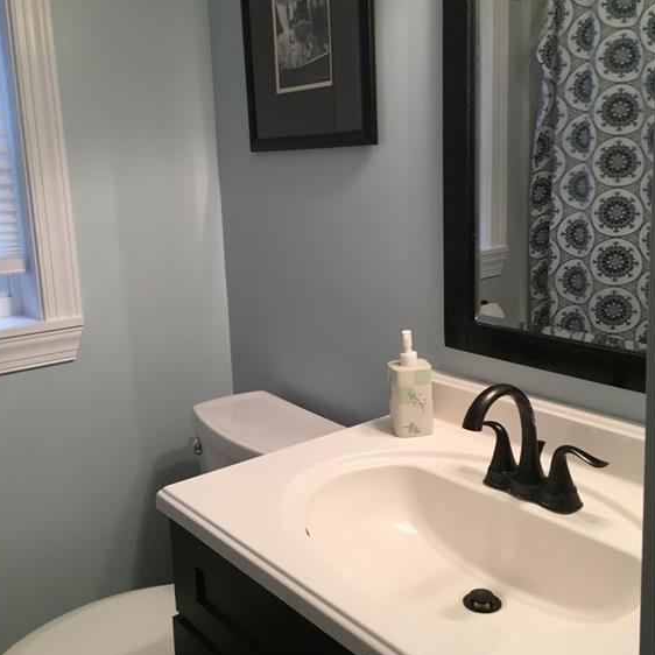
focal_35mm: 35
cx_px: 324
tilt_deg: -9.9
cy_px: 297
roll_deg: +2.7
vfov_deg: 47.2
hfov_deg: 47.2
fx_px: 749
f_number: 2.2
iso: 64
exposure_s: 1/30
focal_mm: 4.15
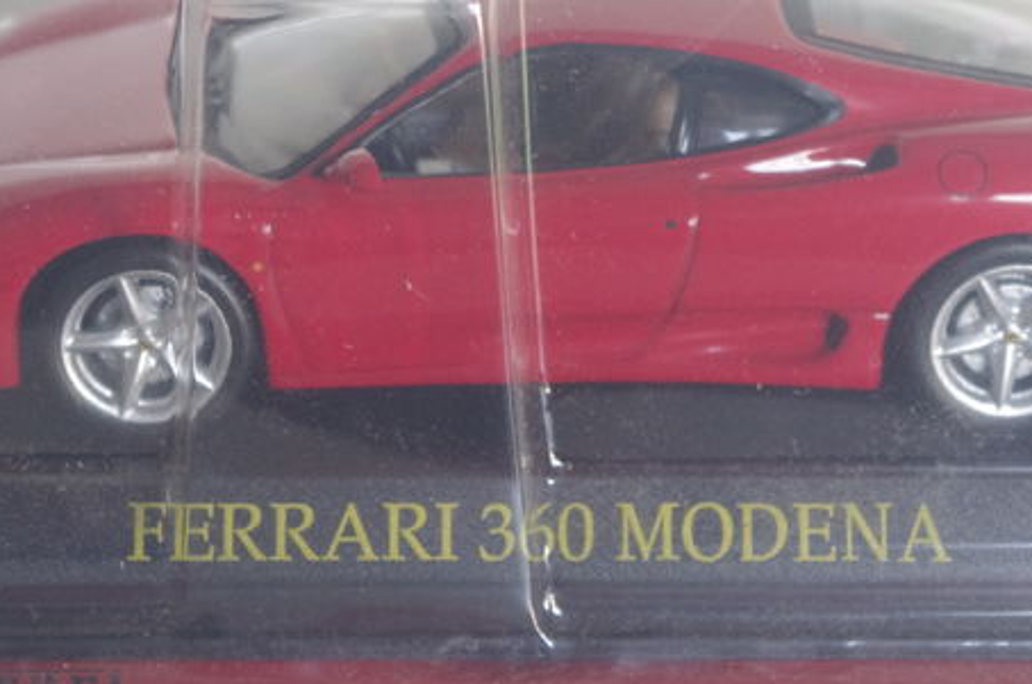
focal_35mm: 141
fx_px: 4035
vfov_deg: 9.7
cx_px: 548
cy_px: 136
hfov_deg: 14.6
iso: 1600
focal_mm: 42.5
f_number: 7.1
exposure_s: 1/50
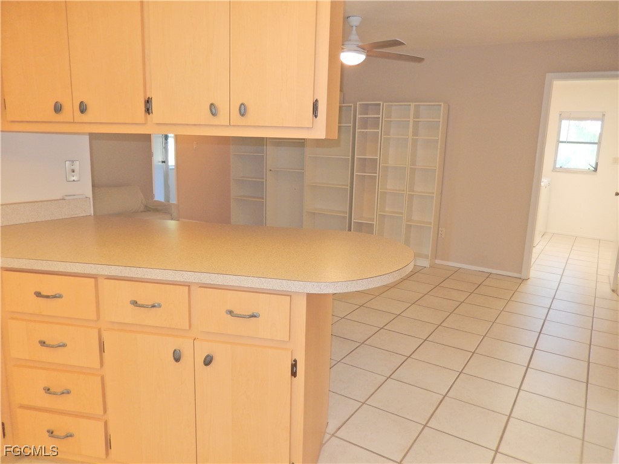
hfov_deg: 69.4
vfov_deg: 54.9
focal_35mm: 25
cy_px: 232
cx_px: 310
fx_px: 447
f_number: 3.4
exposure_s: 1/30
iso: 200
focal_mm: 4.5
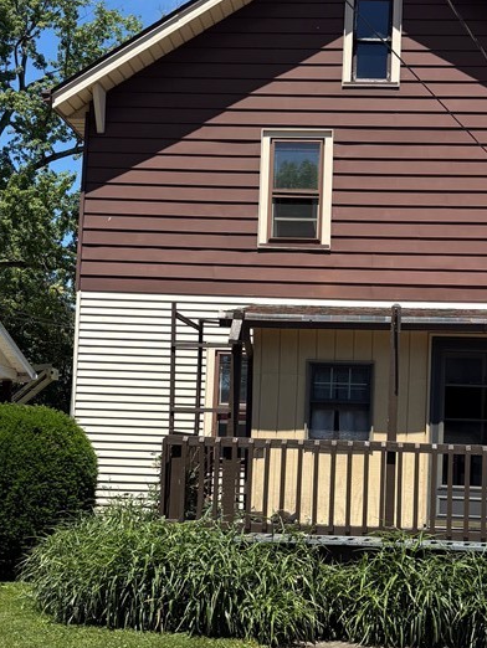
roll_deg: -1.3
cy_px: 416
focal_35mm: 51
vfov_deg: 37.2
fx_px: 956
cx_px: 340
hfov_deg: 28.3
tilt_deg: +5.6
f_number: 1.6
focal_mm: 5.96
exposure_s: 1/2747
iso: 50
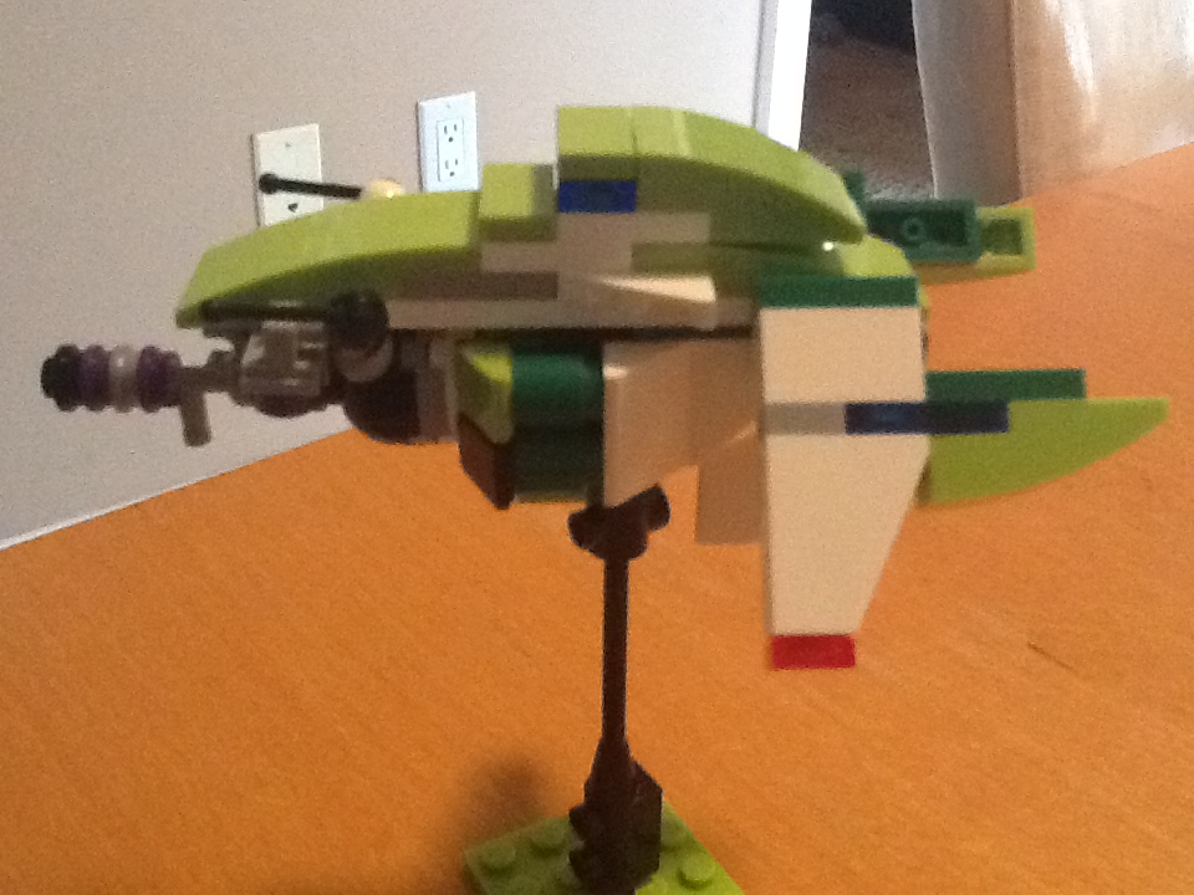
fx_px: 1104
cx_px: 597
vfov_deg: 44.2
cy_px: 448
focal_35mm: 32
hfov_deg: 56.8
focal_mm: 2.03
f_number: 2.4
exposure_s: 1/15
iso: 500
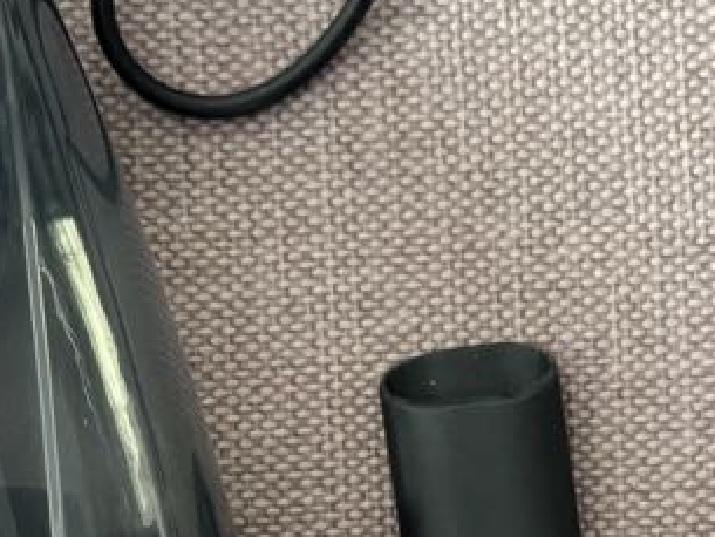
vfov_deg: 11.2
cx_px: 457
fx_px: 2604
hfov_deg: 15.6
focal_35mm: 126
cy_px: 884
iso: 500
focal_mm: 6.76
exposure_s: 1/60
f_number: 1.78
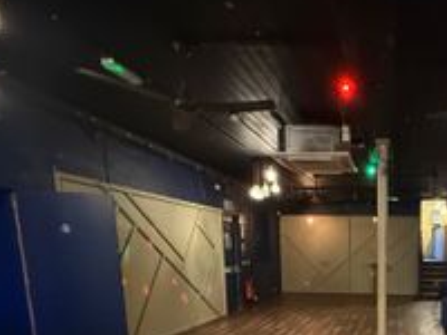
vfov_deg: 45.0
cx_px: 384
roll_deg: -0.2
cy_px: 304
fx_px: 362
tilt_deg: -8.8
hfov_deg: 56.6
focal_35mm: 28
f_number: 2.2
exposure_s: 1/25
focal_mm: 2.22
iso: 1250
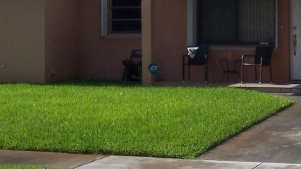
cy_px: 26
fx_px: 822
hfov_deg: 20.7
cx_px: 203
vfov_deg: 11.7
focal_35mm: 103
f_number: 5.6
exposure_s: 1/500
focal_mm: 5.6
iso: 80
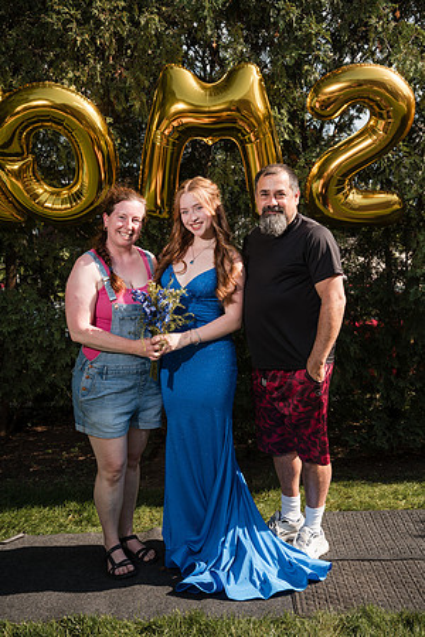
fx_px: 761
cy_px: 318
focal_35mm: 43
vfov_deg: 45.4
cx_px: 212
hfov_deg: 31.2
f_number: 6.3
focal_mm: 43
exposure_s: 1/250
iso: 100
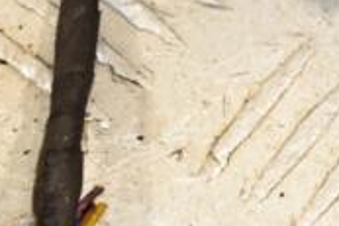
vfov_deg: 2.5
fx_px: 5134
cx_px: 464
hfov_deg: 3.8
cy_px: -149
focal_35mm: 546
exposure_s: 1/200
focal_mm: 105
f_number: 7.1
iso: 800
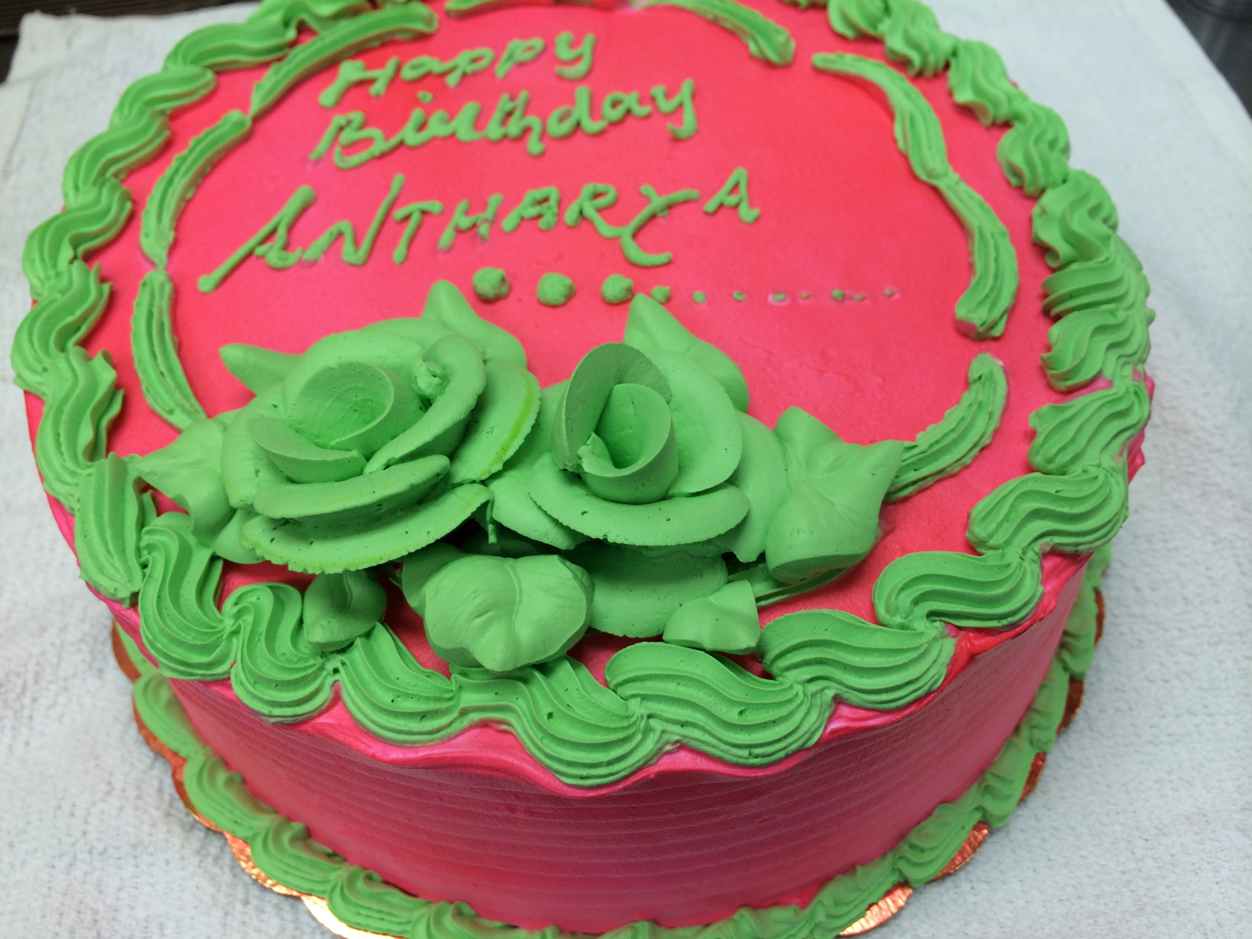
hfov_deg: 60.0
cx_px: 626
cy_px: 470
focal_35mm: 30
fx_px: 1085
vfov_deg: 46.8
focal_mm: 4.12
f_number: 2.2
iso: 40
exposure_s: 1/60
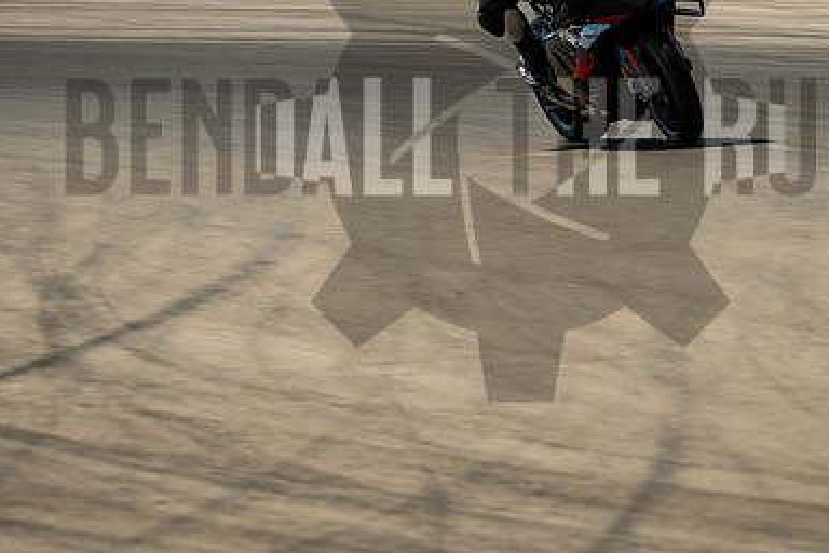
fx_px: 14598
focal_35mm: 634
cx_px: 520
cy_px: 139
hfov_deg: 3.3
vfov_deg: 2.2
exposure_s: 1/250
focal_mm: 280
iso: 160
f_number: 7.1
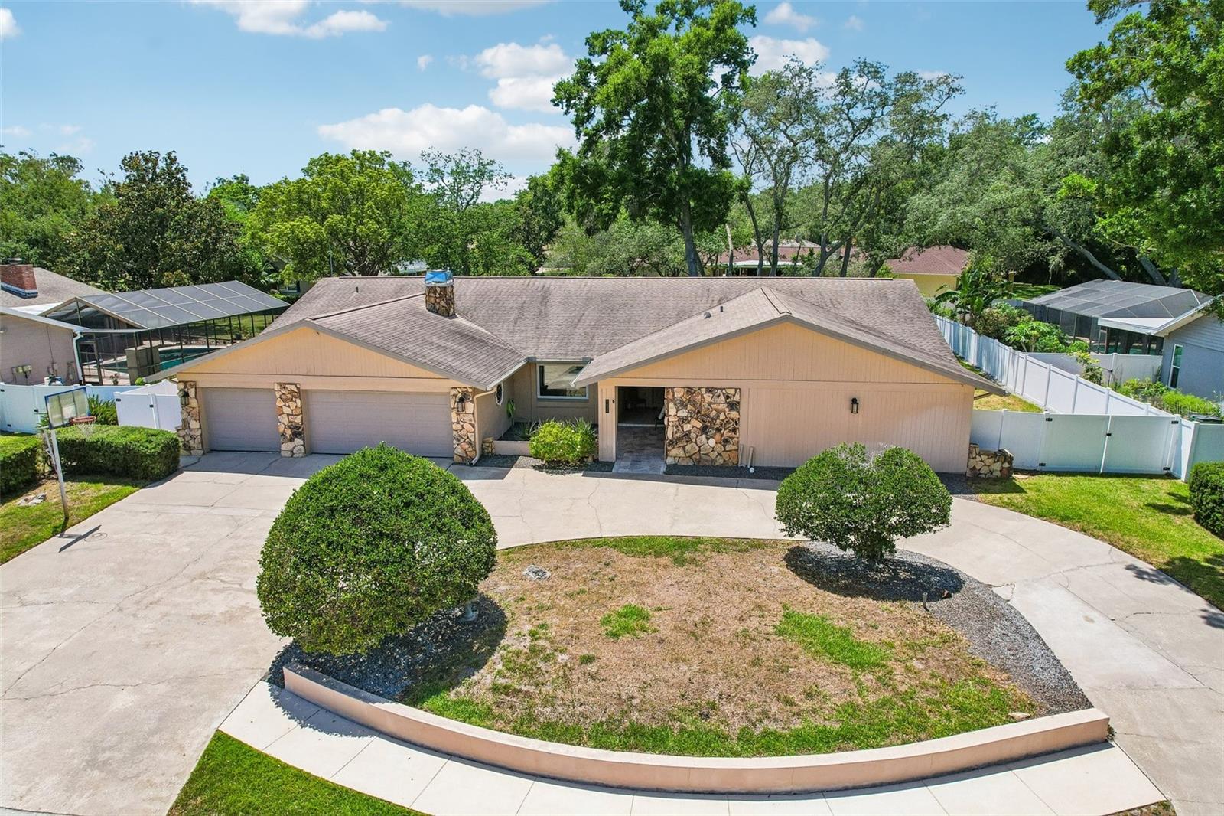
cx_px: 612
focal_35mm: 22
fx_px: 748
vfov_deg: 57.2
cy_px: 408
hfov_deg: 78.6
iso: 120
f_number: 2.8
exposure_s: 1/2500
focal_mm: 8.4
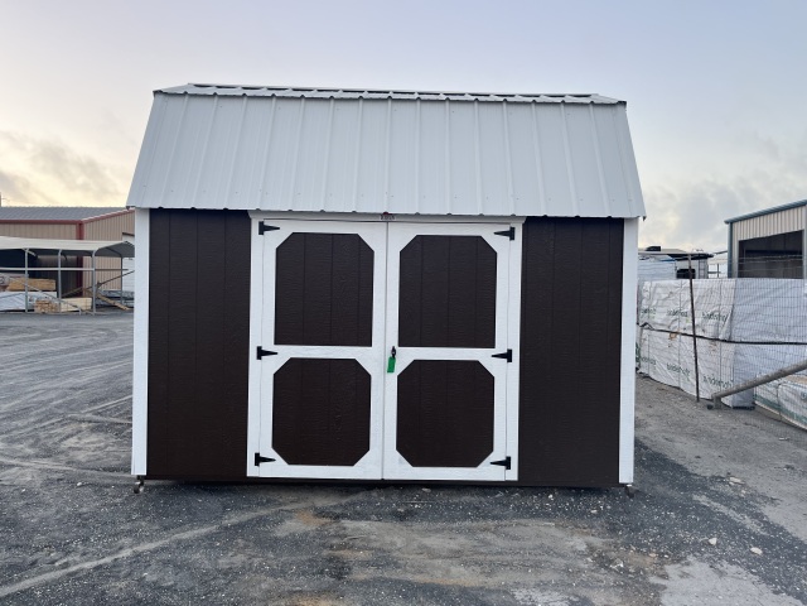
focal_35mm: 26
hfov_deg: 67.3
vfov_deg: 53.1
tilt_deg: -1.7
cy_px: 303
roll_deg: -1.6
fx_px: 606
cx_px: 404
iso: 64
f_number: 1.6
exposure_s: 1/121
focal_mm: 5.1
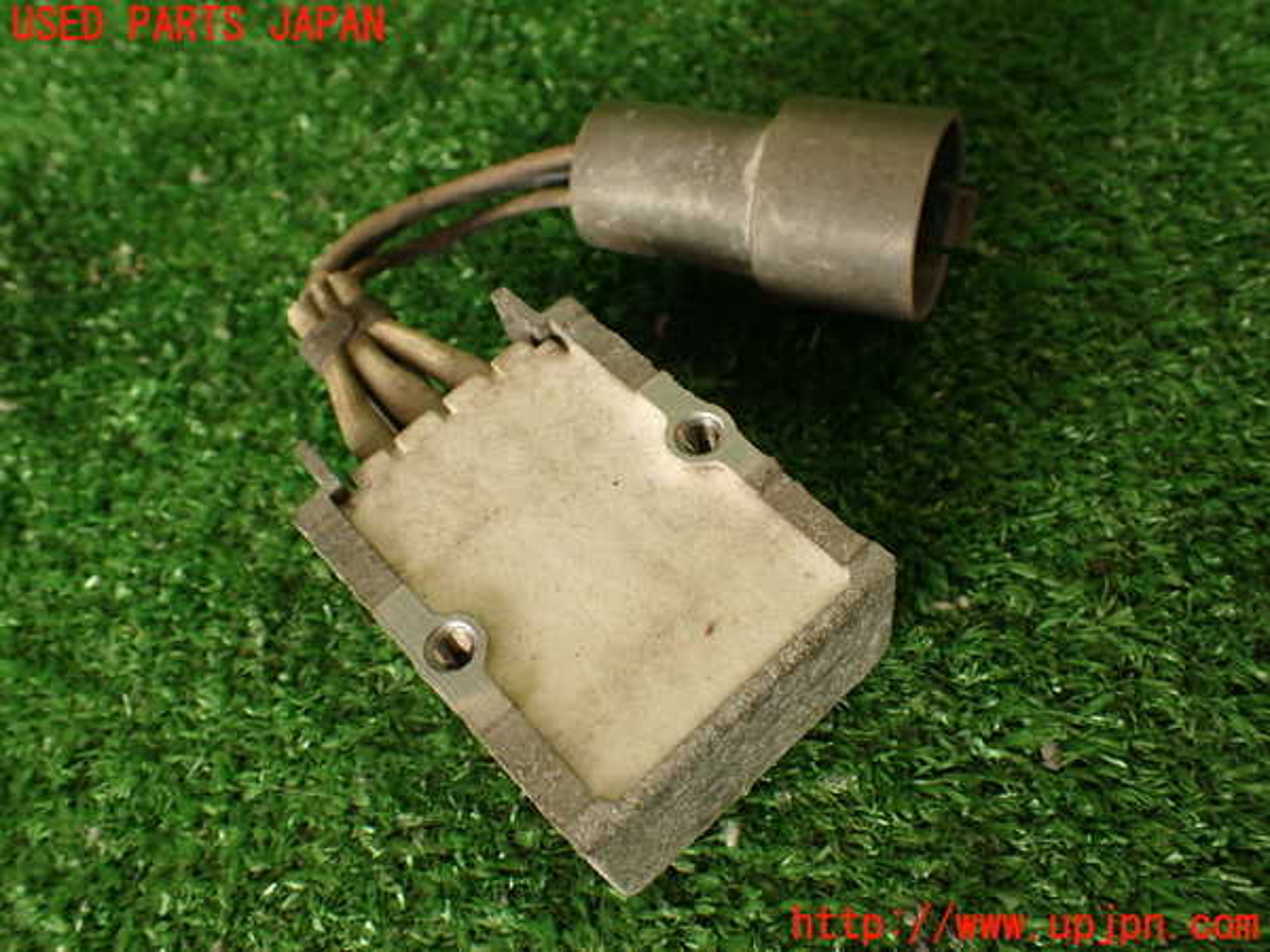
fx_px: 1174
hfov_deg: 56.8
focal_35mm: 32
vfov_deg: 44.2
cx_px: 635
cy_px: 476
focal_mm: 5.79
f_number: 2.4
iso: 100
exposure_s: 1/60
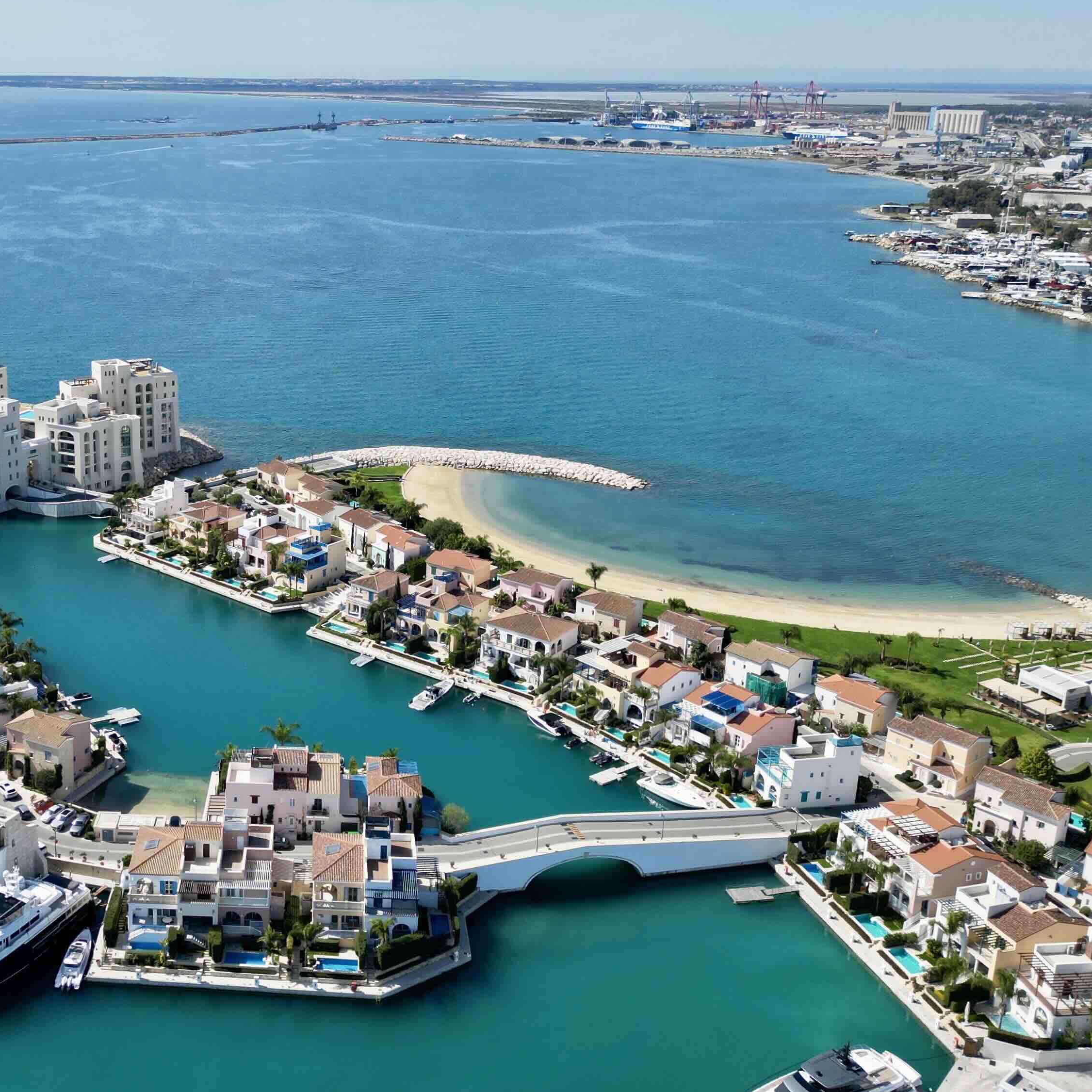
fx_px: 1356
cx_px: 271
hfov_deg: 42.5
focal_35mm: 38
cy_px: 472
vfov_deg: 43.8
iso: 130
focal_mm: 6.72
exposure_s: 1/3200
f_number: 1.7
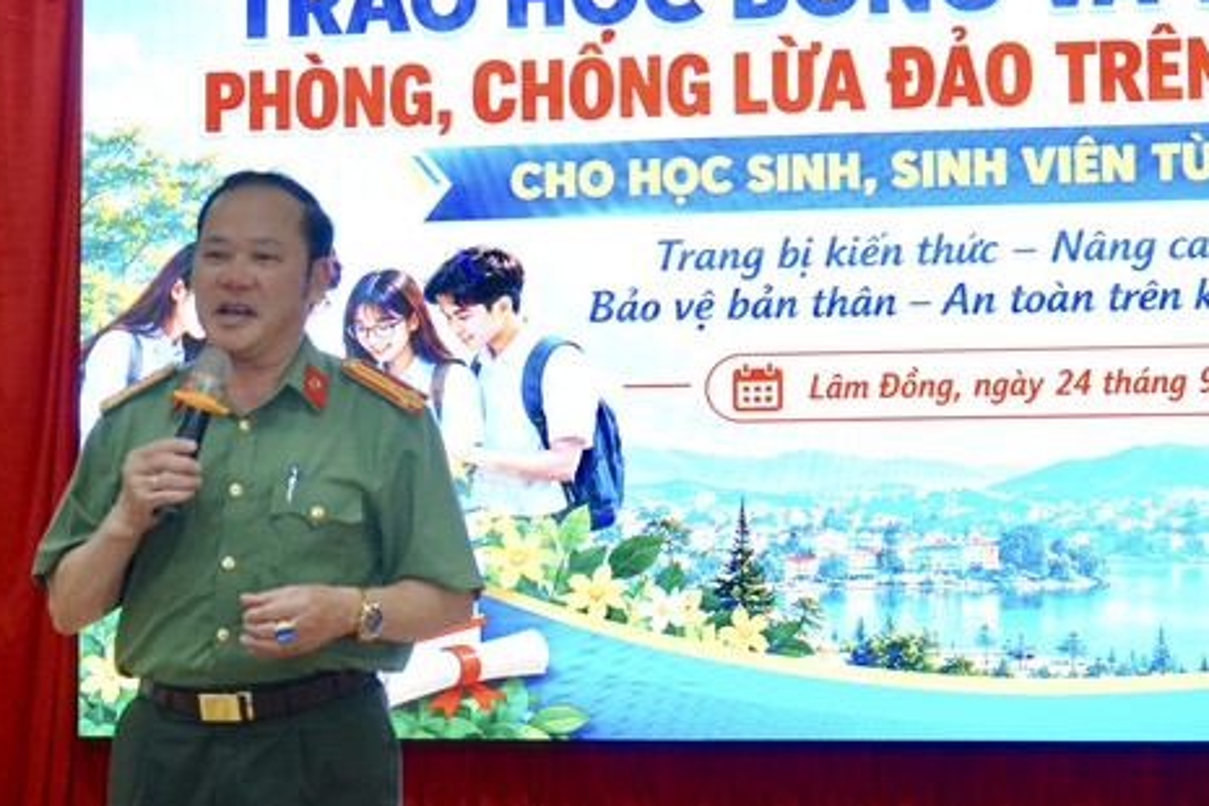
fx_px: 3459
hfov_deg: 19.8
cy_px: 304
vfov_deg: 13.3
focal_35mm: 103
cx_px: 393
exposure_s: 1/100
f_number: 4.5
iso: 1000
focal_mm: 38
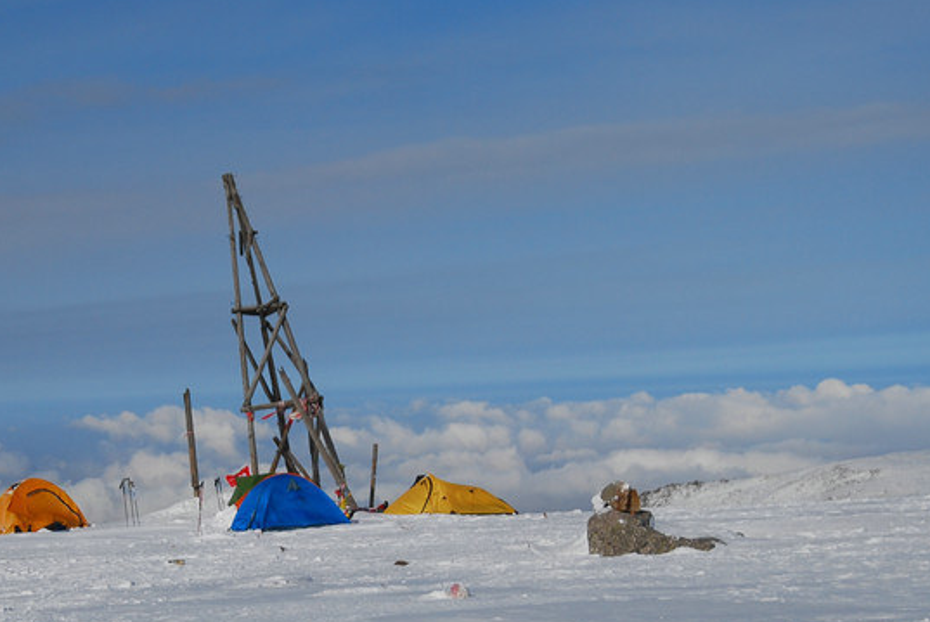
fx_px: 2663
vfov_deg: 13.2
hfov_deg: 19.7
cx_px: 312
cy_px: 519
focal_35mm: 103
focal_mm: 36
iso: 100
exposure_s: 1/4000
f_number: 4
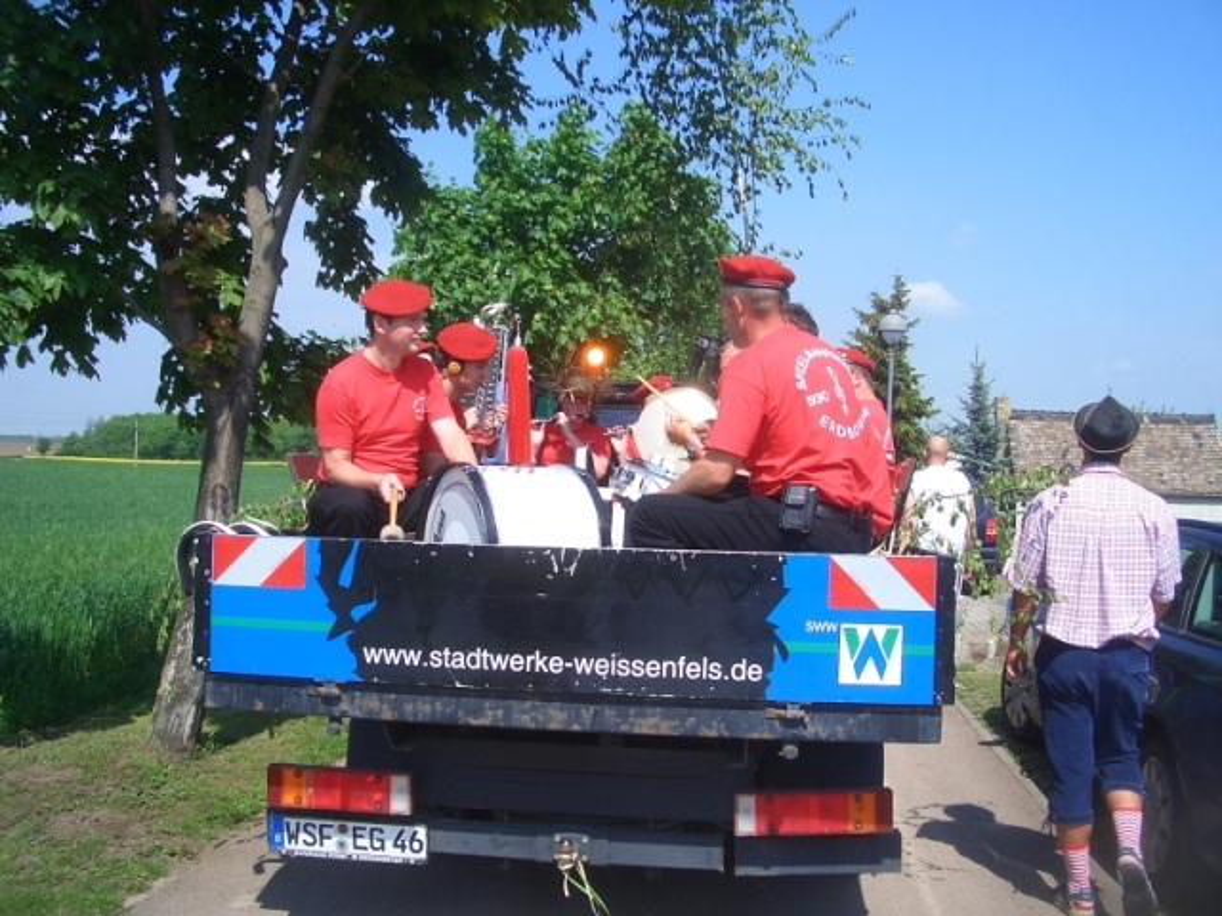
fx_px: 1236
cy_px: 458
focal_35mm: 35
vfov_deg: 40.7
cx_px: 611
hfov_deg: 52.6
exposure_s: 1/500
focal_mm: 5.8
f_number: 4.3
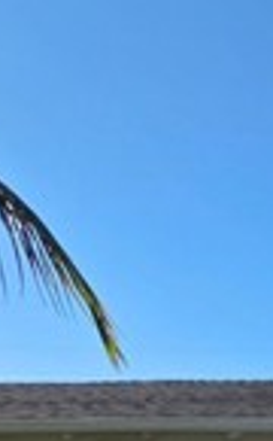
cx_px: 679
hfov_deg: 13.8
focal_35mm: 61
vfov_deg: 24.2
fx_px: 730
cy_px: 703
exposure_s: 1/1550
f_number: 2.2
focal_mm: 2.2
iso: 50
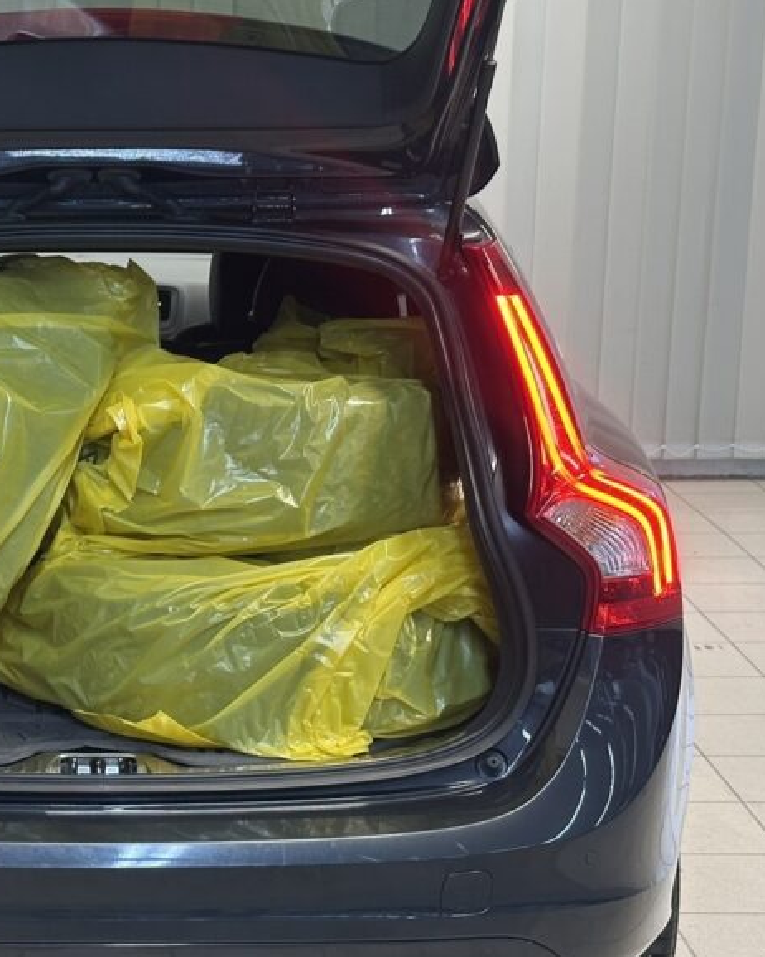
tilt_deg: -13.9
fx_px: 2350
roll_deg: +0.9
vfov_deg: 23.0
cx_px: 31
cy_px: 550
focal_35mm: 83
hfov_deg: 18.1
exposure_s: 1/50
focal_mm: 6.86
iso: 100
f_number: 1.78
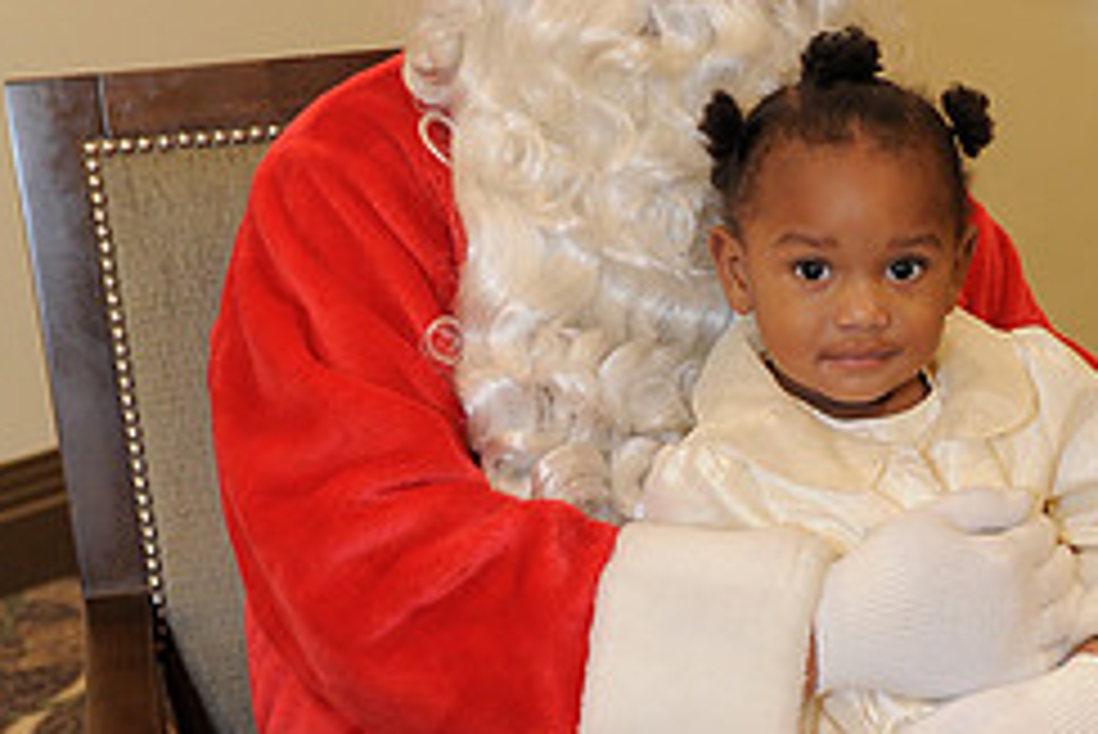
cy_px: 536
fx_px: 2533
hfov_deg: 24.2
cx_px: 837
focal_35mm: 83
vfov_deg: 16.4
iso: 1600
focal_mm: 35
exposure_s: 1/100
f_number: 4
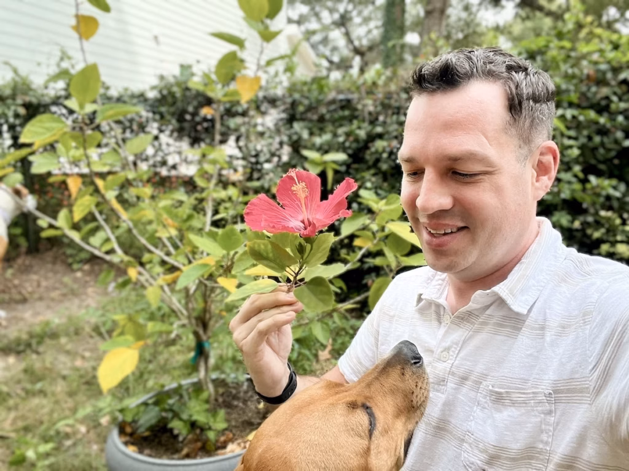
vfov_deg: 46.8
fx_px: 545
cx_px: 314
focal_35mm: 30
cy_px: 236
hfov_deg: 60.0
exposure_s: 1/133
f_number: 2.2
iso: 50
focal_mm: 2.71
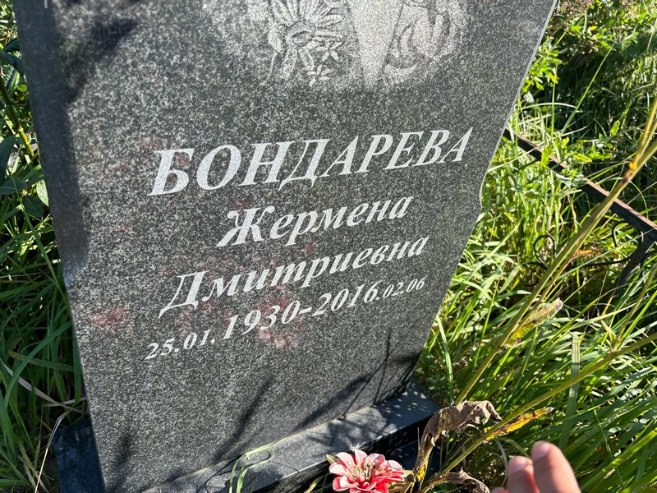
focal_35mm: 26
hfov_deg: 67.3
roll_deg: -11.3
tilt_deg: -43.3
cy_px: 246
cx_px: 328
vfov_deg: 53.1
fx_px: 493
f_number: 1.6
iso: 50
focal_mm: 5.96
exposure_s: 1/844
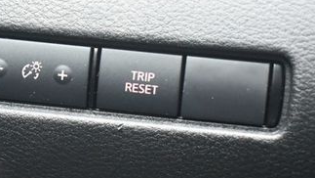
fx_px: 1195
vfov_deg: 8.5
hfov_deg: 14.9
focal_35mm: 143
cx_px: 36
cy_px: 135
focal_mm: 46
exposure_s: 1/60
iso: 5000
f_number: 5.3
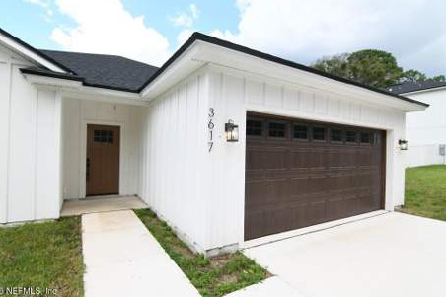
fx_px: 211
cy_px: 147
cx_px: 212
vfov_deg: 70.4
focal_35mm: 17
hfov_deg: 93.2
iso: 125
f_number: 8
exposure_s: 1/100
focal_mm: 11
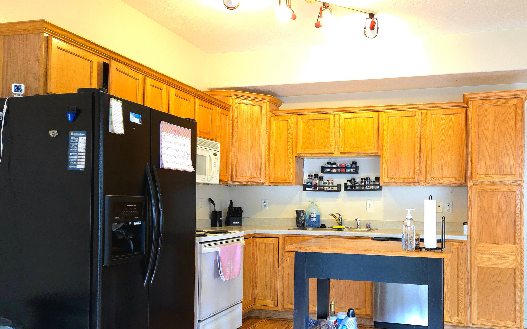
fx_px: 460
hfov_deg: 58.9
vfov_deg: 39.2
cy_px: 199
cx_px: 331
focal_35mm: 32
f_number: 1.8
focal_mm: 5.4
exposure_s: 1/60.2
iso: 200
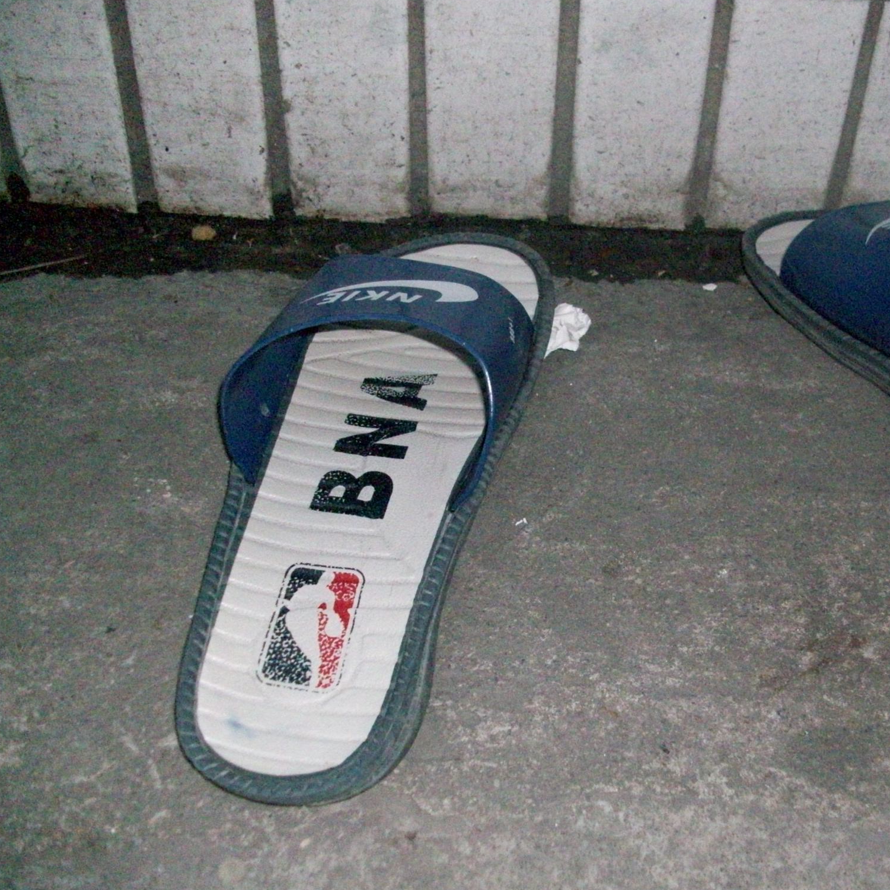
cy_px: 446
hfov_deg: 40.3
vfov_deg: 40.9
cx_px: 604
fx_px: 1193
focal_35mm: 41
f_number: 2.8
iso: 800
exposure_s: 1/128
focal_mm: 5.7
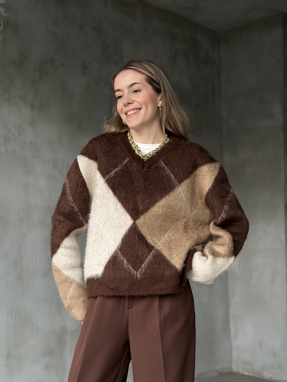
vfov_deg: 39.7
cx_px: 144
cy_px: 191
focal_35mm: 48
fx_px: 531
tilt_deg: +4.8
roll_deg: -0.7
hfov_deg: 30.3
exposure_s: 1/48
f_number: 1.78
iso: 400
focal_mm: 6.86
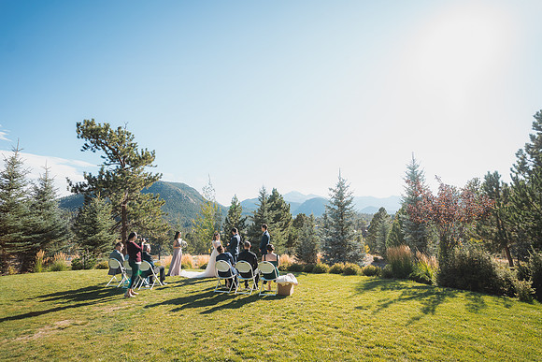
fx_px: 272
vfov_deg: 67.1
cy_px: 181
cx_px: 271
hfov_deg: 89.7
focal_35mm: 18
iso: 200
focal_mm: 18
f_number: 2.8
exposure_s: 1/640
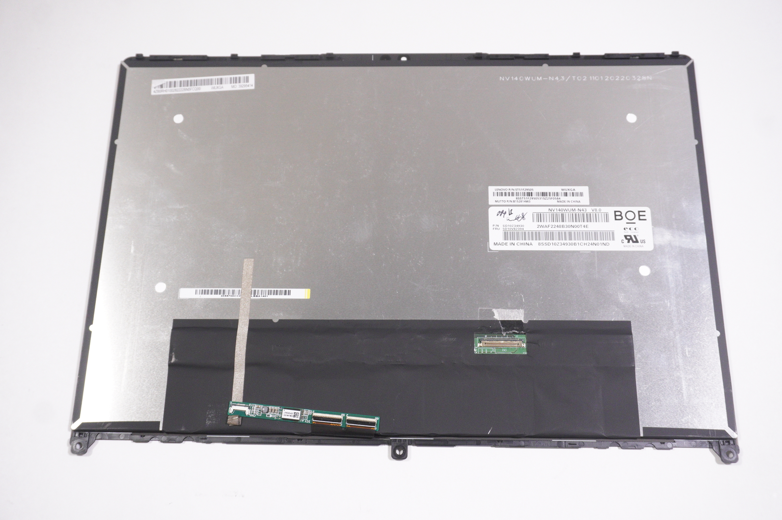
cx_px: 391
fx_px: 749
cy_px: 260
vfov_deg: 38.3
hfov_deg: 55.1
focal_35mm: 34
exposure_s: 1/400
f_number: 5.6
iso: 2500
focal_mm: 23
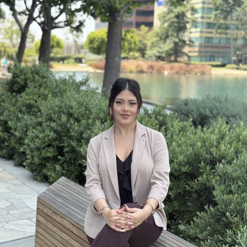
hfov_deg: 29.6
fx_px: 468
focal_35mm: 58
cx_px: 126
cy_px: 151
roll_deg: -1.7
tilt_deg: -10.6
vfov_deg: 29.5
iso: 80
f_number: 1.78
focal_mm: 6.76
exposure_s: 1/592
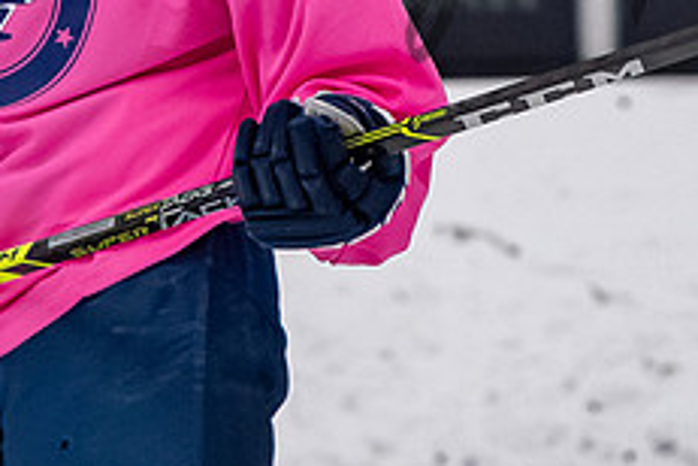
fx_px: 19698
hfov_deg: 2.0
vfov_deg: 1.4
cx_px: 257
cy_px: -288
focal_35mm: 1016
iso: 2000
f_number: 3.5
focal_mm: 195
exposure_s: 1/800
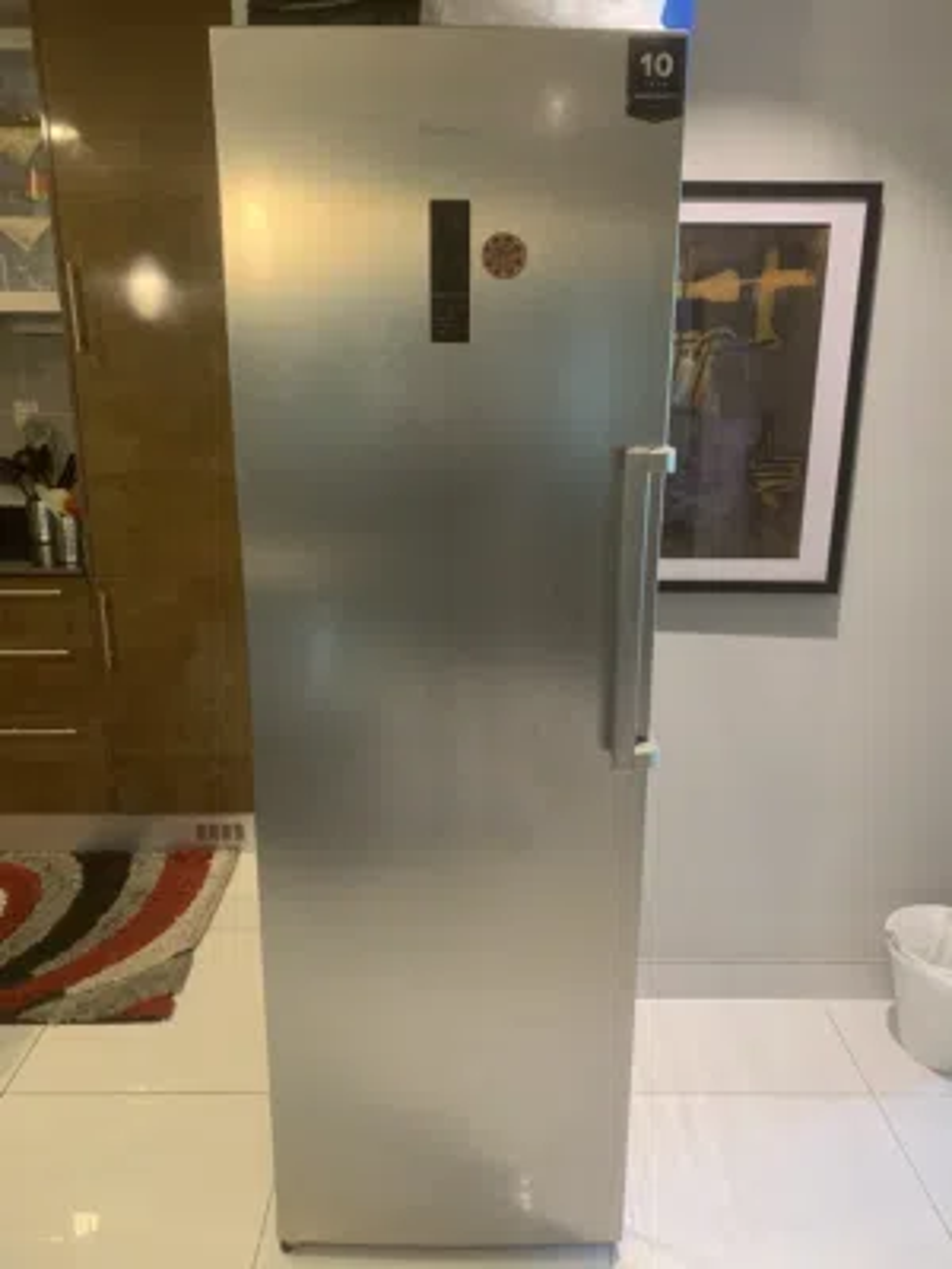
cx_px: 476
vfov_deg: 67.3
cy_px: 634
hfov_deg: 53.1
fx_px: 953
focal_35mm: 26
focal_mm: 4.25
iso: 250
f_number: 1.8
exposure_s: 1/50
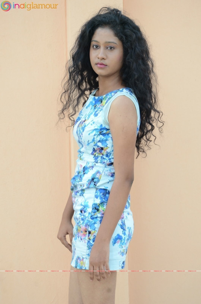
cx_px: 100
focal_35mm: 87
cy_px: 152
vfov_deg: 23.4
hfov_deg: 15.6
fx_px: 732
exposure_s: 1/125
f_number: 6.3
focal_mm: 58
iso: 500
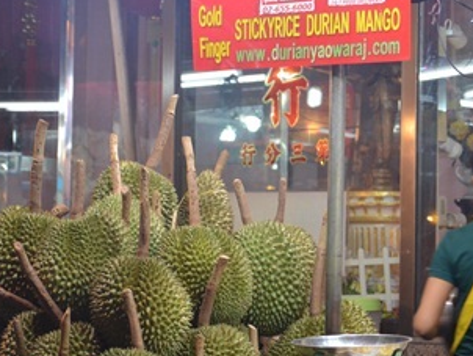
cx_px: 296
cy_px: 206
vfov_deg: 10.8
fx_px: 1873
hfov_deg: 14.4
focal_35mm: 137
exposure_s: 1/30
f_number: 4.8
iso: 640
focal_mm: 48
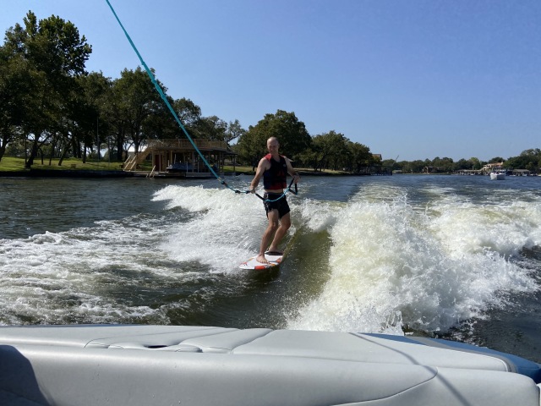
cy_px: 203
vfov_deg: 53.1
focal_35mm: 26
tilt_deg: -4.1
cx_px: 270
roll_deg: -2.7
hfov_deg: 67.3
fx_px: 406
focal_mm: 4.25
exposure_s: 1/5236
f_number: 1.8
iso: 32
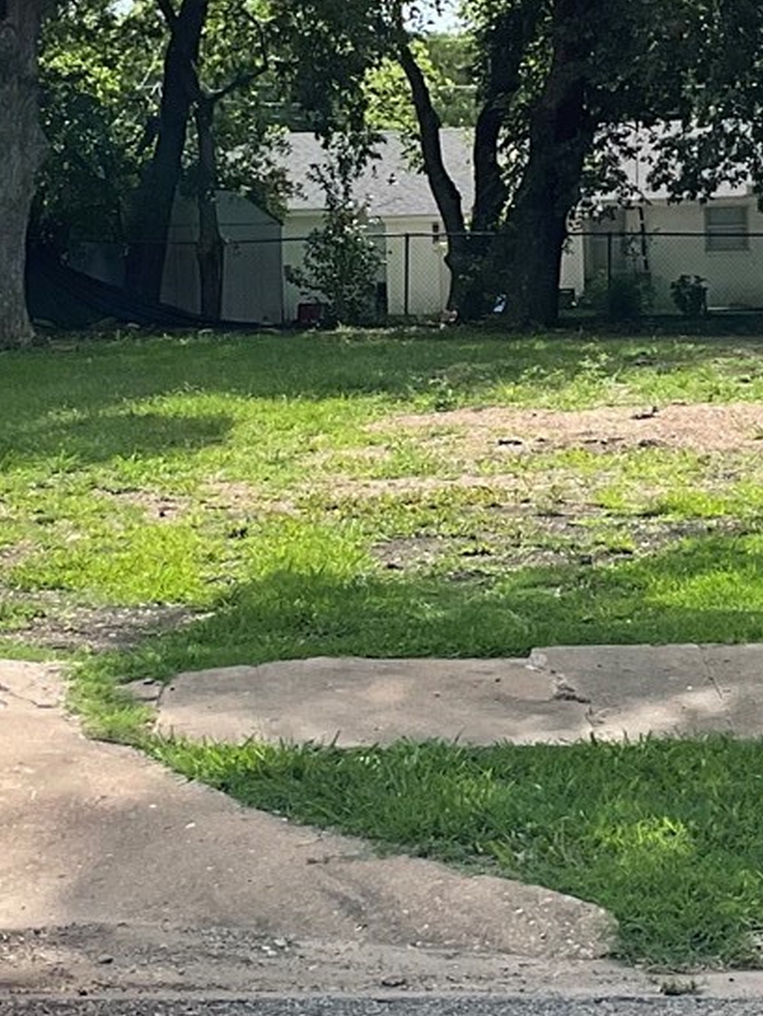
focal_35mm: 109
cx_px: 310
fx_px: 3202
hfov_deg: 13.6
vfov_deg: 18.0
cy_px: 319
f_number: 1.8
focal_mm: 3
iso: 16
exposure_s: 1/1098
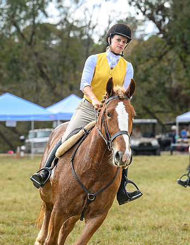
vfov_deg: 9.3
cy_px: 81
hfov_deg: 7.2
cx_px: 123
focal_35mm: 210
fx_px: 1501
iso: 640
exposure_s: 1/1000
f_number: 3.5
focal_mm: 110
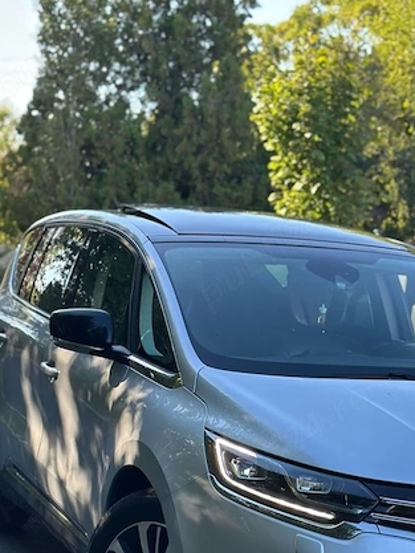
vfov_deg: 20.9
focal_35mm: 92
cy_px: 481
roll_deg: -2.9
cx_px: 337
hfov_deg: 16.0
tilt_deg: -4.1
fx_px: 1470
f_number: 1.78
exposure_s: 1/672
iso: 80
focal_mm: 6.86
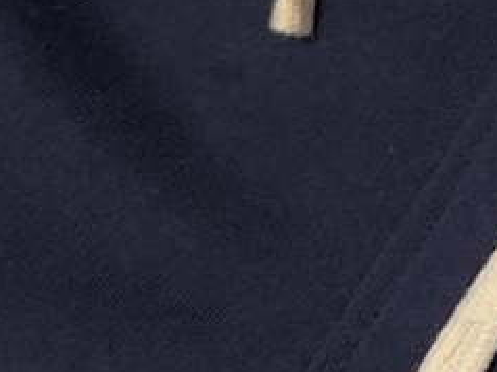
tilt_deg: -72.8
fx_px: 1563
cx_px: 919
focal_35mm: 109
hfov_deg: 15.3
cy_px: -401
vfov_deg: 11.9
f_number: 1.78
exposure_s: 1/60
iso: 250
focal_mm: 6.86
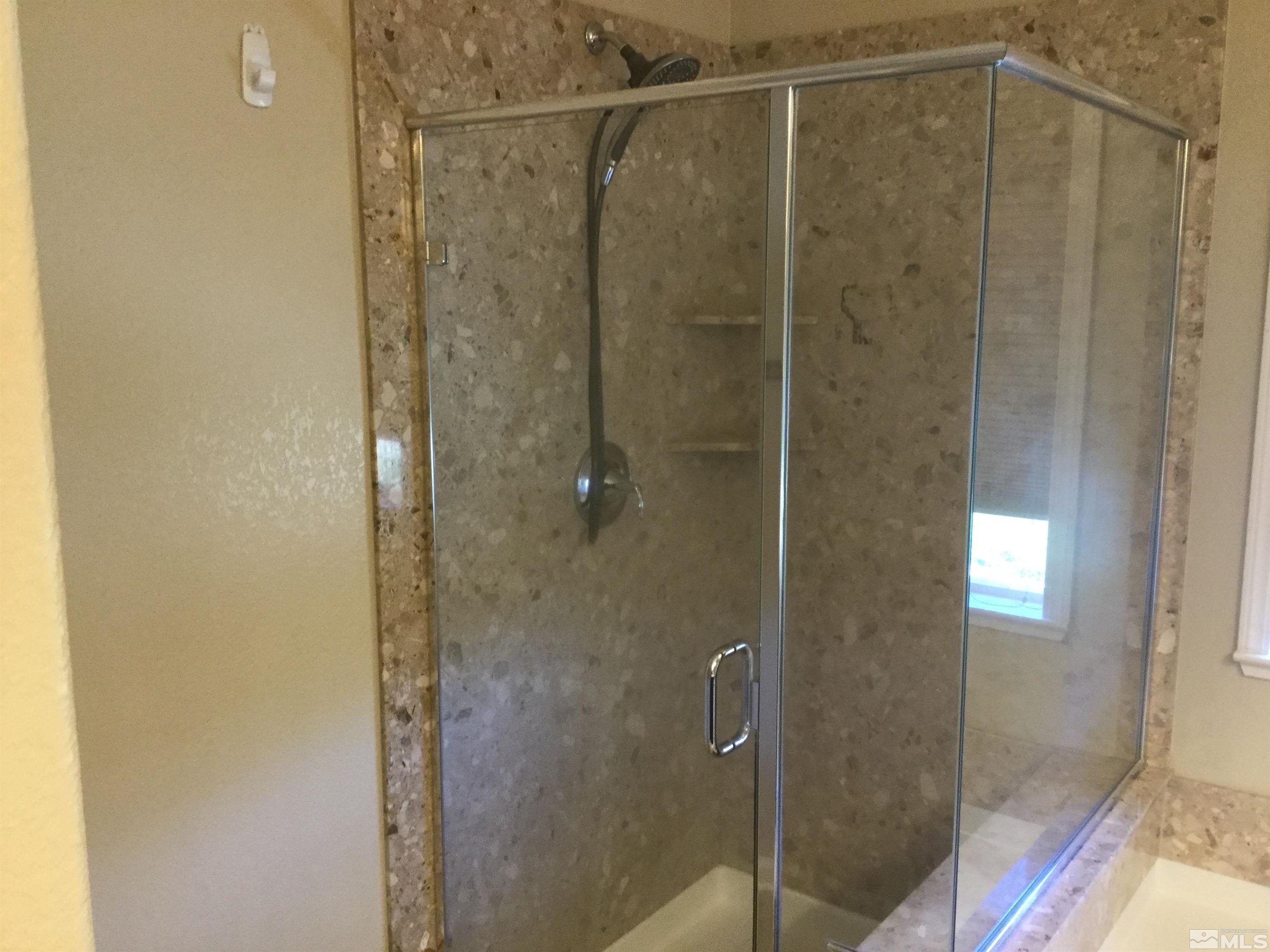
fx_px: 1137
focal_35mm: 31
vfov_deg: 45.4
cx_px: 635
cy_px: 476
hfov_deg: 58.4
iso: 125
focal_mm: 3.3
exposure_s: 1/30
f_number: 2.4
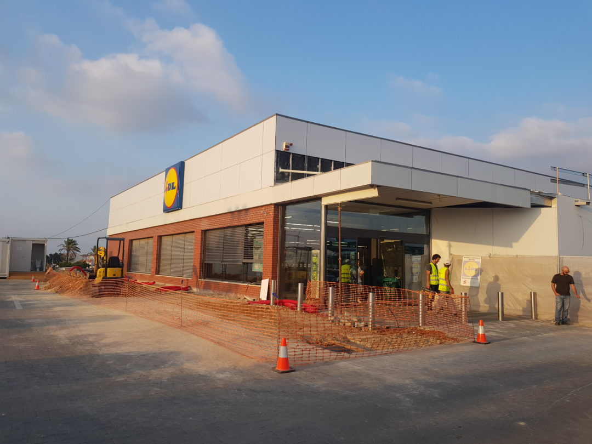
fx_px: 445
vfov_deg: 53.1
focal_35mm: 26
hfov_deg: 67.3
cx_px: 296
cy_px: 222
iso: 40
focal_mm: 4.2
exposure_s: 1/1028
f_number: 1.7
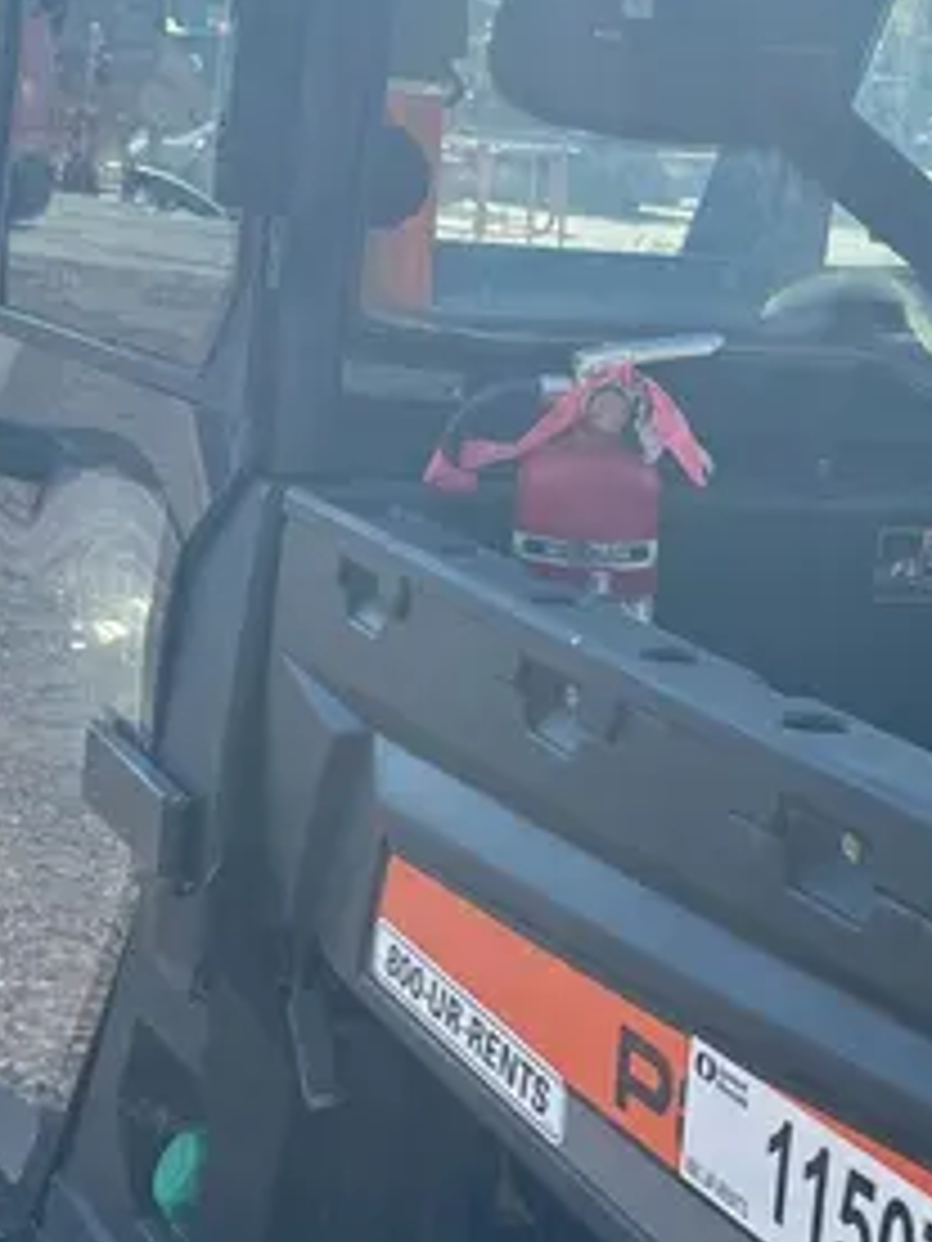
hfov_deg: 21.3
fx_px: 2477
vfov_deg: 27.9
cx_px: 599
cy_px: 893
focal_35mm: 69
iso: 50
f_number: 1.6
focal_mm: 5.96
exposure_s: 1/1279
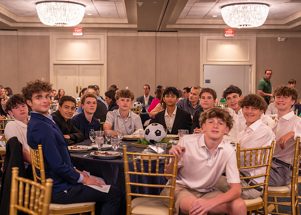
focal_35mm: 53
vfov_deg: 26.5
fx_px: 455
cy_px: 107
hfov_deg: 36.6
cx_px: 156
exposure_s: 1/250
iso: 1600
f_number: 2.5
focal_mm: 50
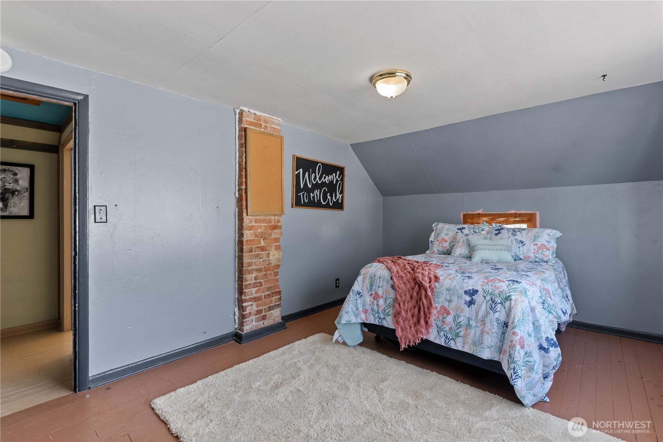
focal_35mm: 16
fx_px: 295
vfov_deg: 73.8
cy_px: 221
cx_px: 332
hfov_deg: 96.7
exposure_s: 1/5
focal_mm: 16
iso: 200
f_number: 8
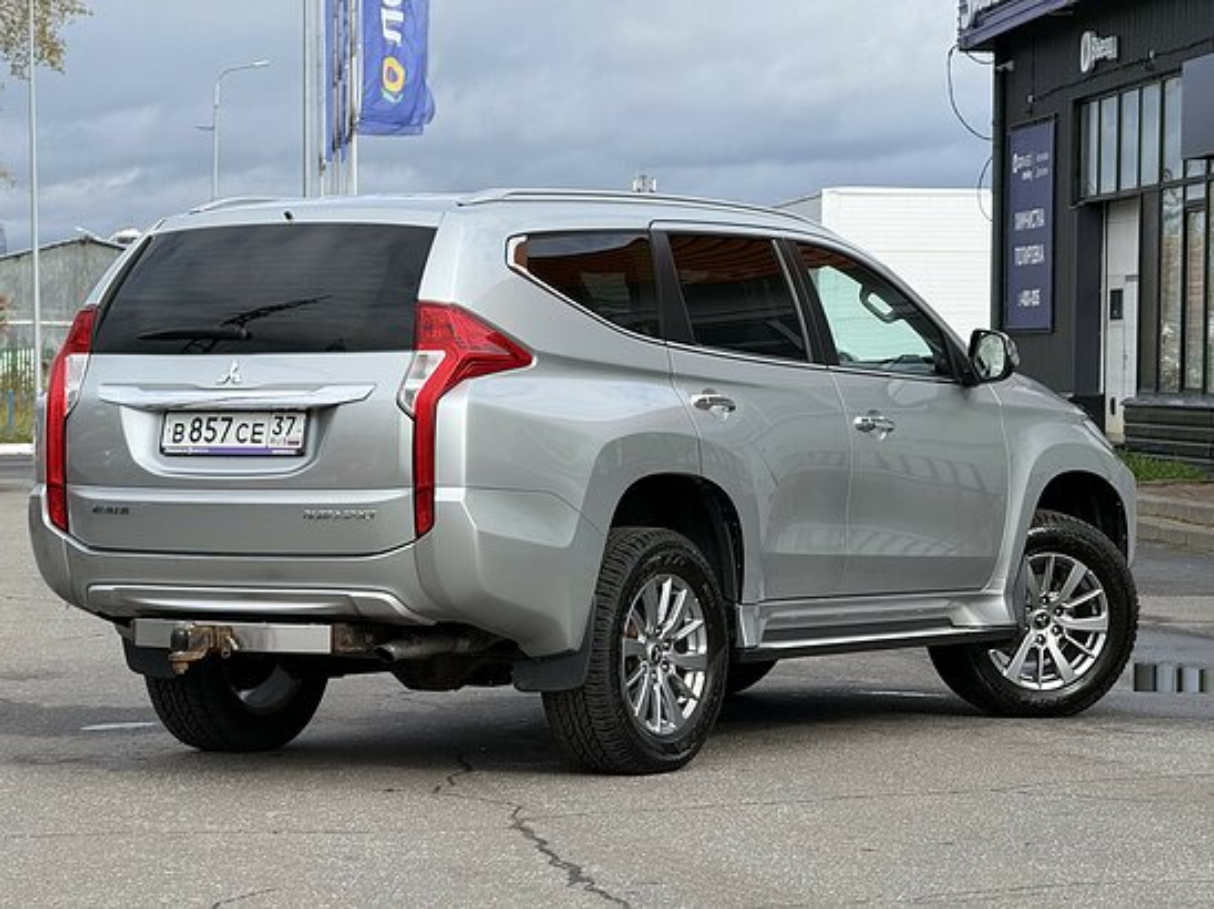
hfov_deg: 16.4
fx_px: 4205
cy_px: 454
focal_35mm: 120
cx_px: 607
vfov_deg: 12.3
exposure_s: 1/903
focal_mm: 15.66
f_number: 2.8
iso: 50
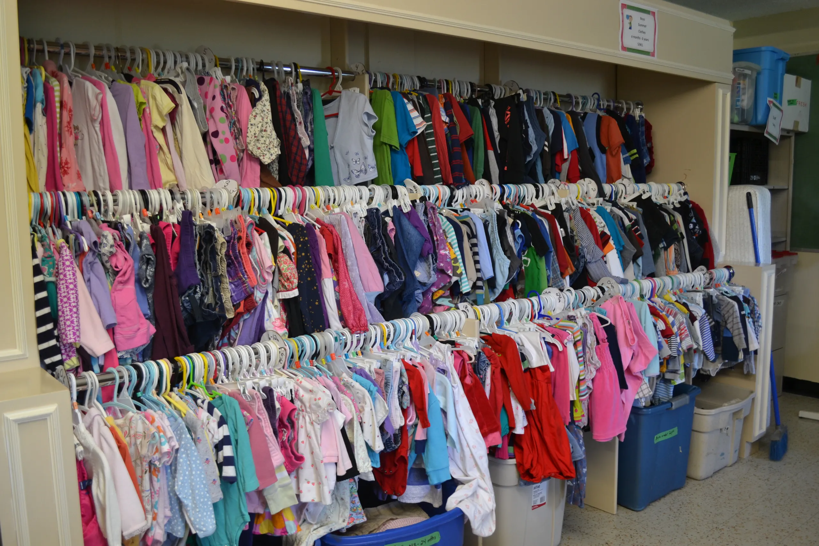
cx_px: 410
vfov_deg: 43.6
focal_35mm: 30
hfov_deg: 61.9
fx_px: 682
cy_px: 273
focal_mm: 20
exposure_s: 1/20
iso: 400
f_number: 3.8
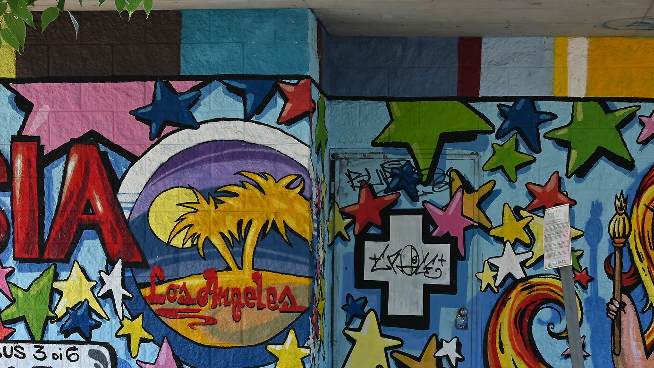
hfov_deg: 27.1
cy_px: 333
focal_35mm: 78
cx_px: 398
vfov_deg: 15.3
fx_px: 1353
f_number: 13
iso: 500
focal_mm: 43
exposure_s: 1/60
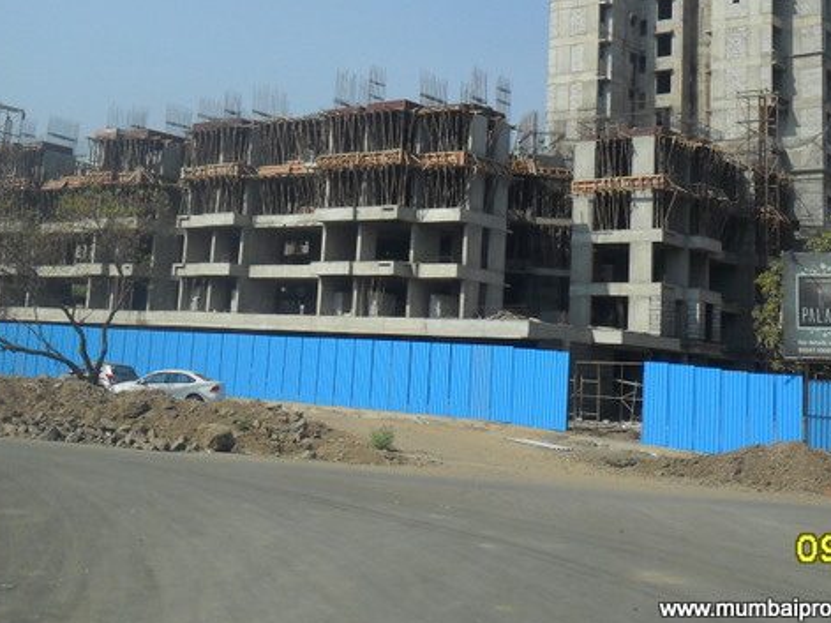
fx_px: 1272
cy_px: 131
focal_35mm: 53
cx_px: 383
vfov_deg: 27.0
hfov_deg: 36.2
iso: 100
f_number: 9.4
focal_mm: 5.7
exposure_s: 1/180
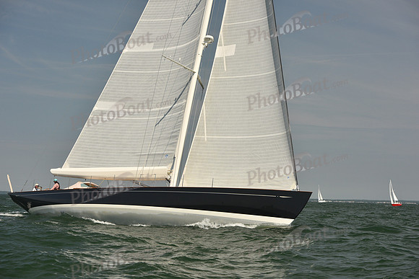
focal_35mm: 70
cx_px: 210
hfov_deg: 28.8
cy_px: 140
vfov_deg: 19.5
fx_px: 815
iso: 320
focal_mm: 70
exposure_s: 1/1000
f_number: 7.1
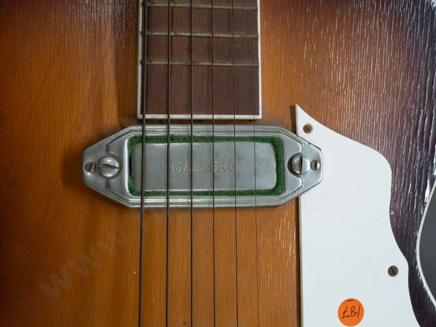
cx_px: 218
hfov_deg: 44.8
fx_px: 529
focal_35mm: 42
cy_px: 164
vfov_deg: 34.3
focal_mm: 21
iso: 3200
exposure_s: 1/200
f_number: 5.6
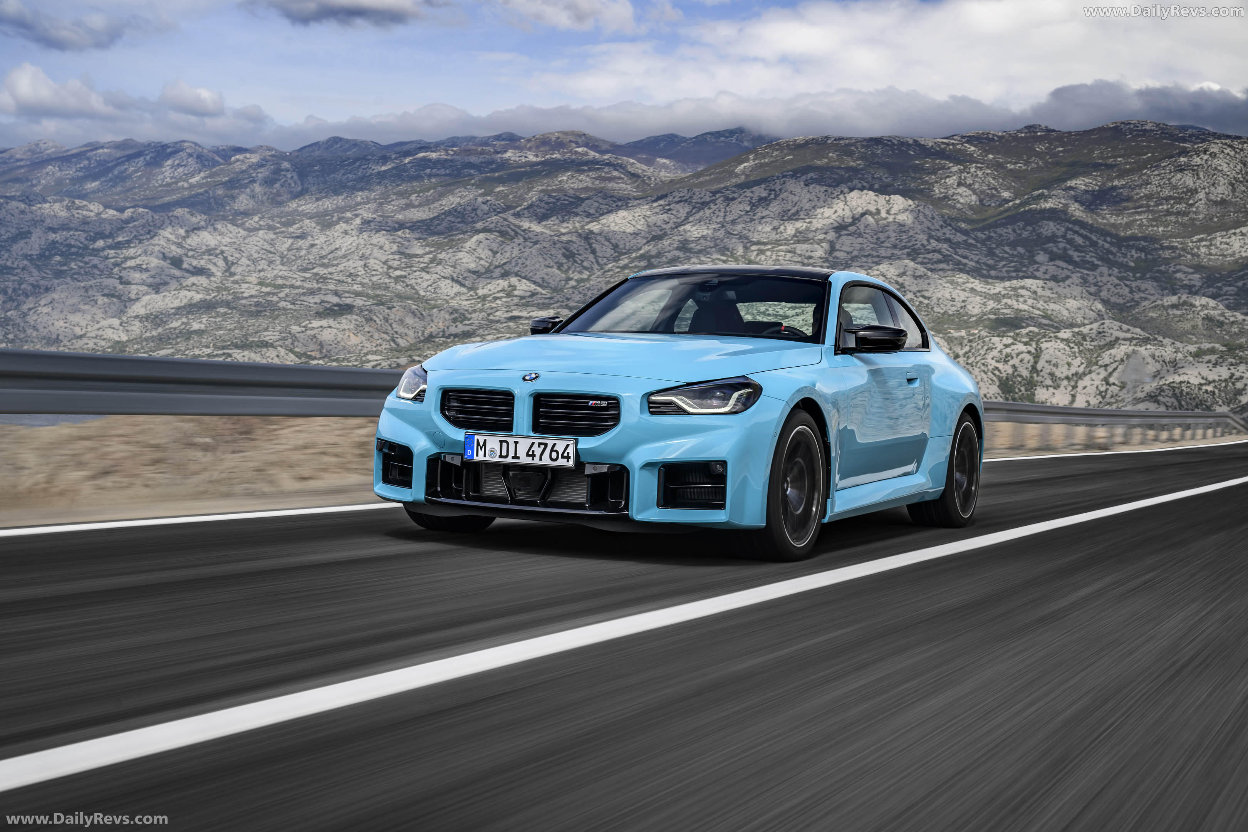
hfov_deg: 41.1
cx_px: 624
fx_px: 1664
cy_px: 416
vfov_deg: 28.1
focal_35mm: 48
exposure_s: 1/13
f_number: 10
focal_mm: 48
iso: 32
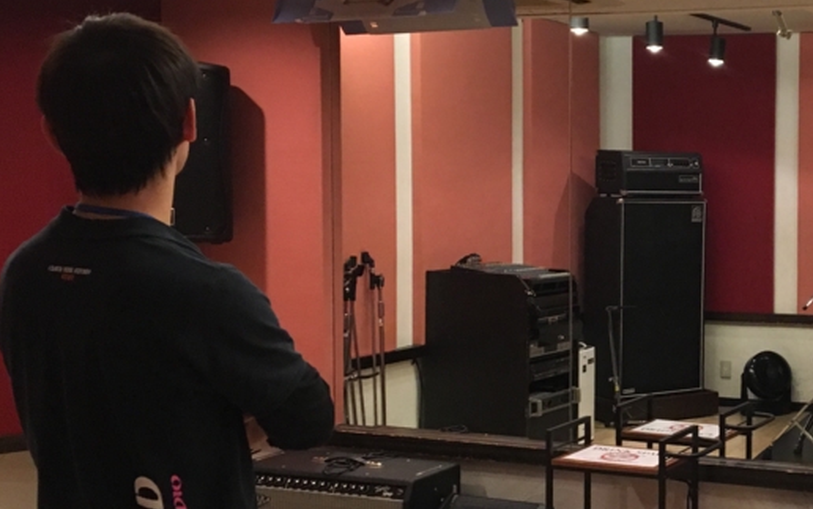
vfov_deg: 21.3
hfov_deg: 32.0
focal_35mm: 61
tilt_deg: -3.8
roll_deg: -0.2
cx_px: 712
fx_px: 1352
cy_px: 260
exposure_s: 1/30
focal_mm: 4.15
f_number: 2.2
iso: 200
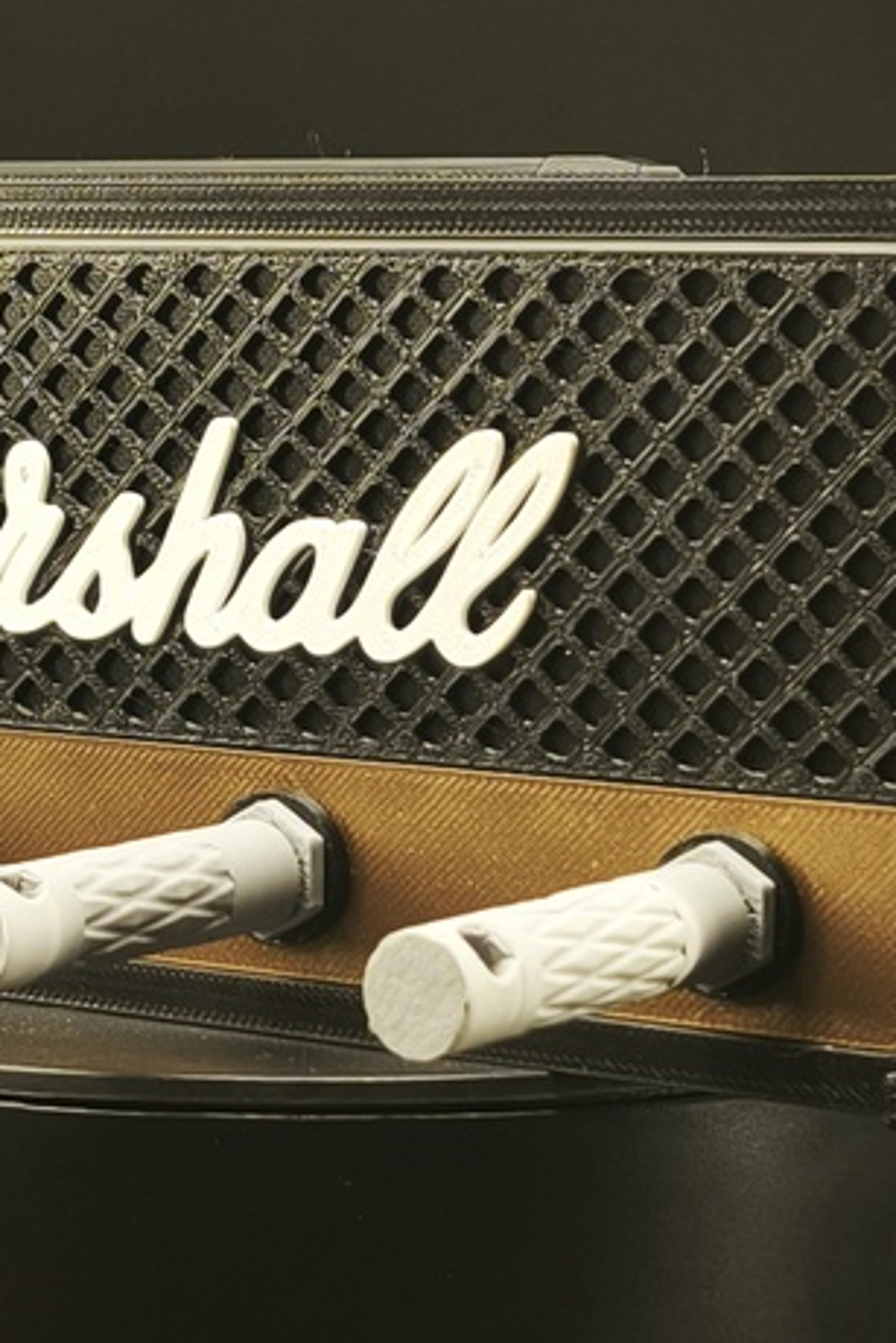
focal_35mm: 131
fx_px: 4887
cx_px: 266
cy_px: 707
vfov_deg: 15.6
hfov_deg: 10.5
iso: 100
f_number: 1.7
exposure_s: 1/10
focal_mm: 5.35
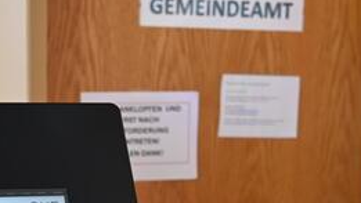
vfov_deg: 14.5
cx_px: -4
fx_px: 737
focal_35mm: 77
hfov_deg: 26.0
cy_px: 317
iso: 1250
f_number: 3.2
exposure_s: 1/160
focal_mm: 24
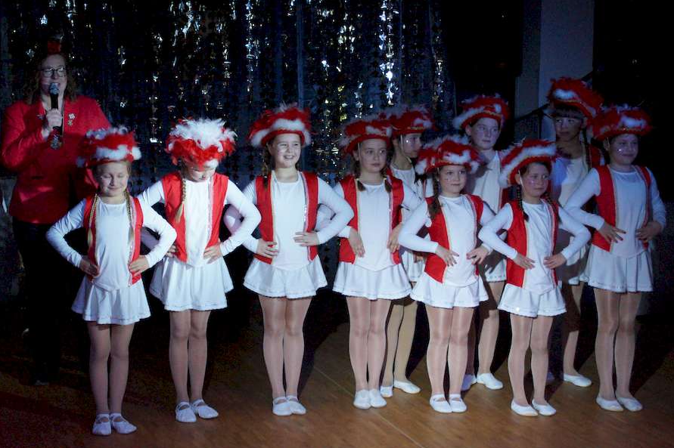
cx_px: 326
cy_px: 196
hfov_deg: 26.1
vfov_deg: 17.6
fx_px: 1452
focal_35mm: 78
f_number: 4.5
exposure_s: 1/500
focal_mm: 45
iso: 3200
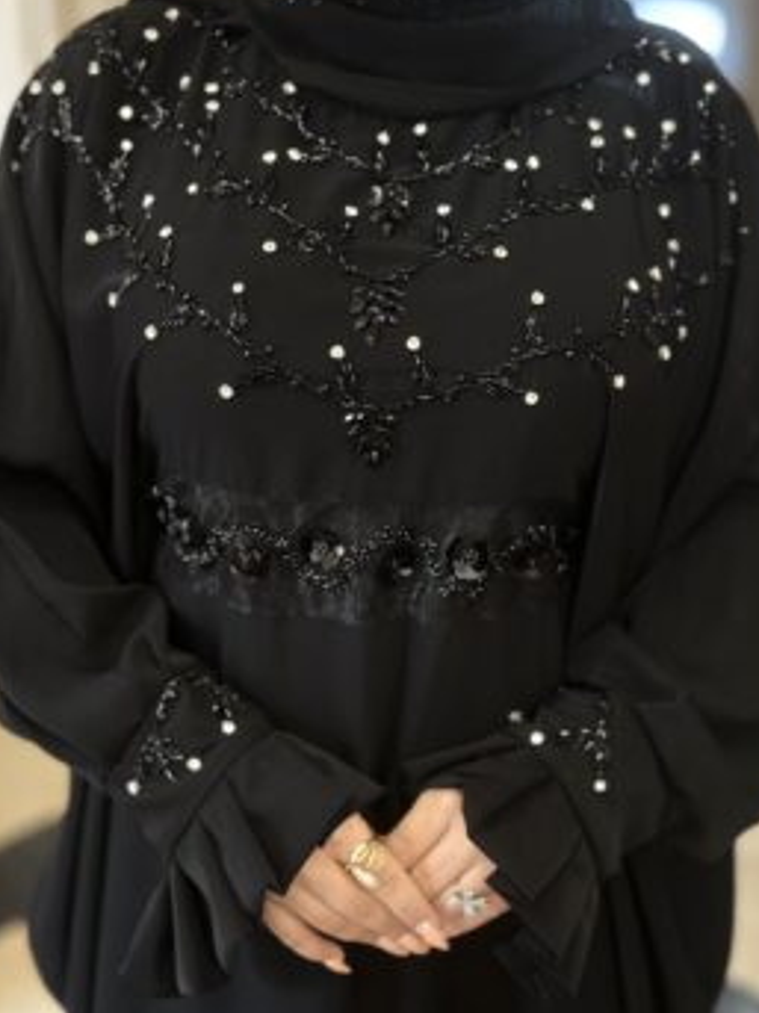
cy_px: 431
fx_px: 1638
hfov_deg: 26.1
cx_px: 387
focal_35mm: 56
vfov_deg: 34.3
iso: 100
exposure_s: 1/50
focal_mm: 6.86
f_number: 1.78
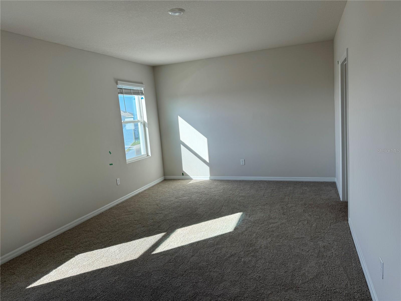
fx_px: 278
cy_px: 150
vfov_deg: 56.8
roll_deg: +4.4
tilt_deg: -8.2
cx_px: 200
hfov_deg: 71.6
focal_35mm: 24
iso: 80
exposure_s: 1/488
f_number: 1.78
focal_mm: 6.76
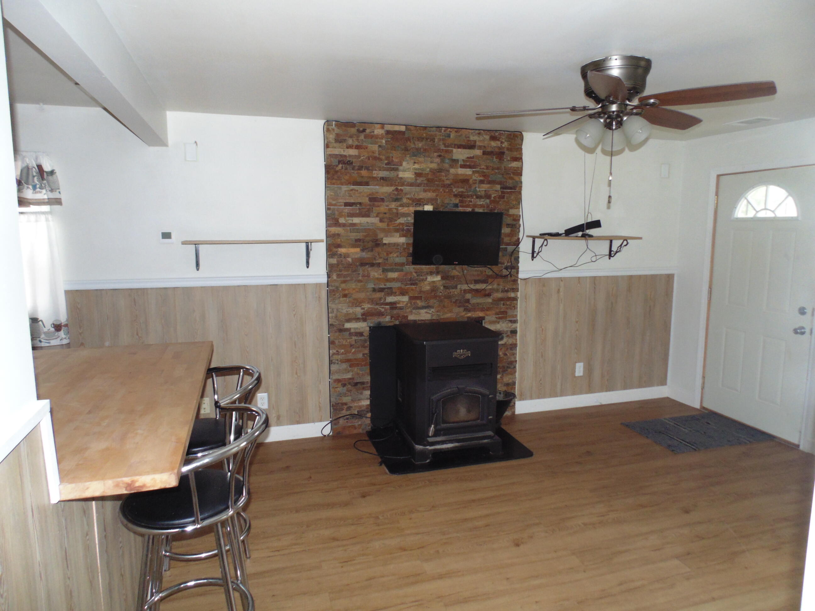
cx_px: 408
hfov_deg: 76.4
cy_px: 306
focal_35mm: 22
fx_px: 518
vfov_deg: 61.1
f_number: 3.1
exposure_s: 1/30
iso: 200
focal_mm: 4
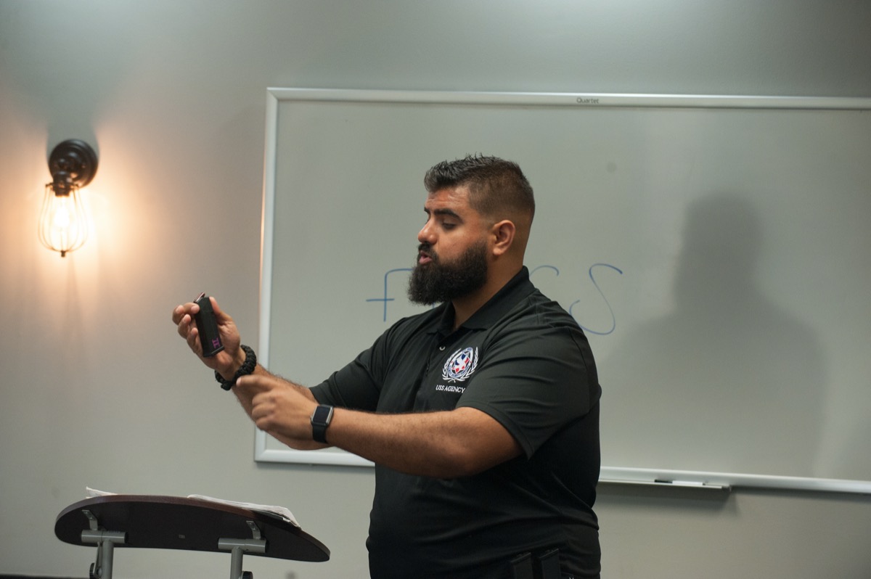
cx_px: 436
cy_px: 290
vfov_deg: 10.1
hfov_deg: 15.2
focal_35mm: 135
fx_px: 3263
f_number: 4.5
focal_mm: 135
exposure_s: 1/160
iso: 2000
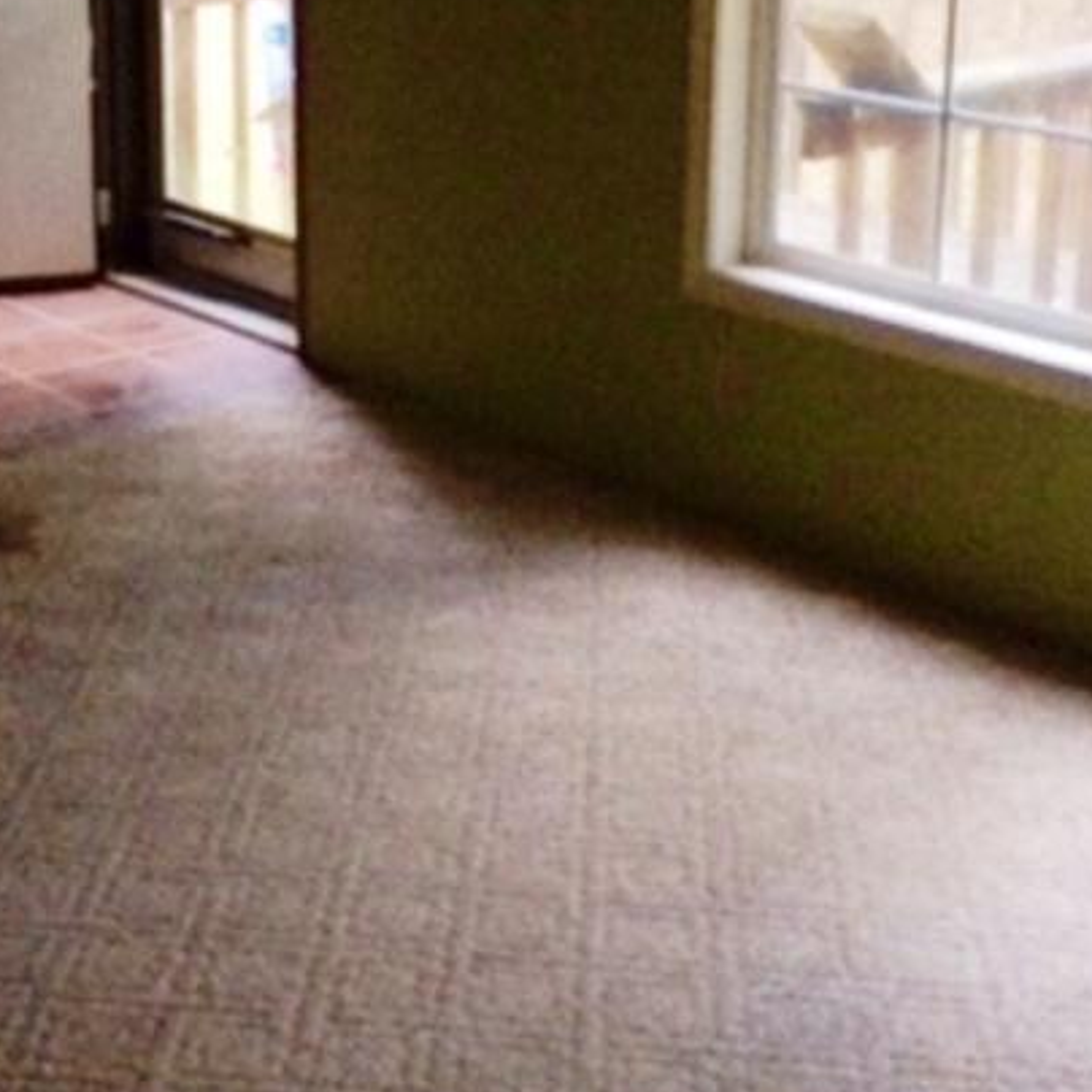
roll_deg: +2.2
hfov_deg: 26.0
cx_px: 197
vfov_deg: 26.0
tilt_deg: -13.4
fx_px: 2320
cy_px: 216
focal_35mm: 65
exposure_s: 1/15
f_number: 2.2
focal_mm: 4.15
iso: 400
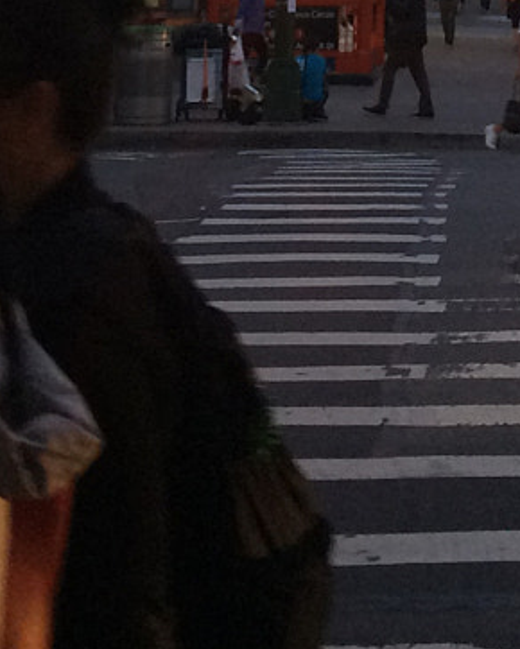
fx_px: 2403
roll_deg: +0.7
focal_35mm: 125
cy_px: -579
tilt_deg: +12.2
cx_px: 601
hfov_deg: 12.1
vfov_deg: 13.5
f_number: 2.2
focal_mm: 4.15
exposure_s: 1/30
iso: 80
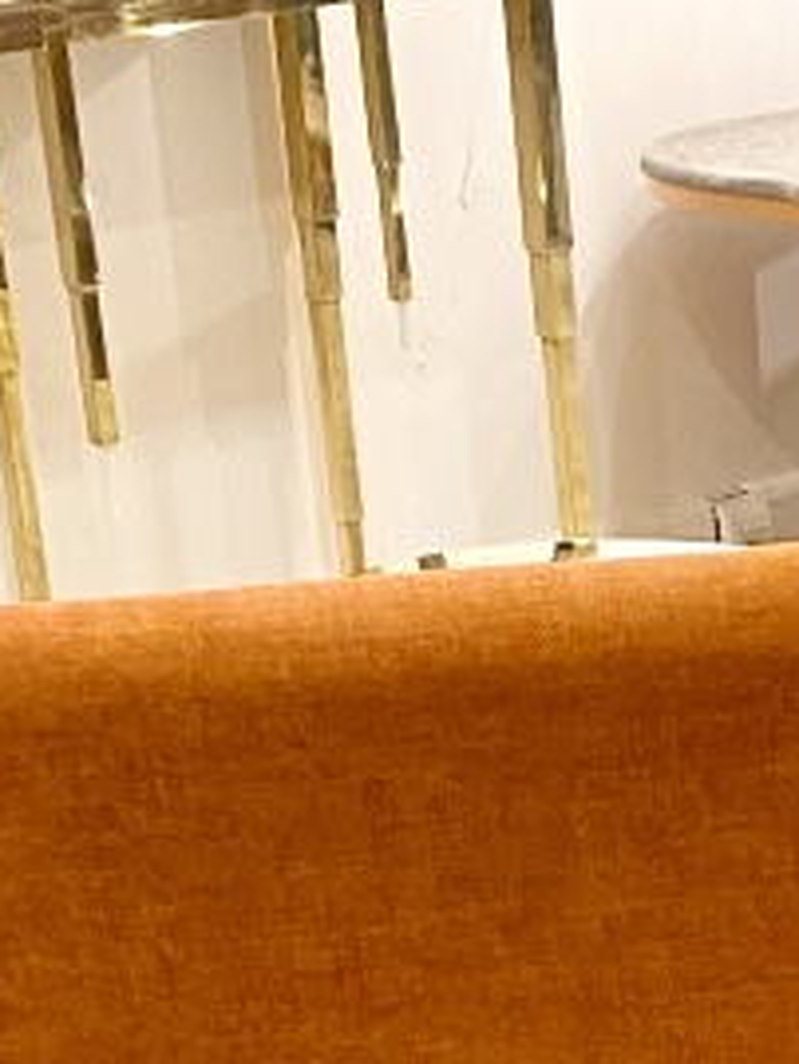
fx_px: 3567
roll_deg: +3.5
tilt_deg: -26.0
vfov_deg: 16.3
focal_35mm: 116
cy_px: 1254
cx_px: 1072
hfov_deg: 12.4
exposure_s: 1/50
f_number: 1.8
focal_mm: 4.25
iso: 160
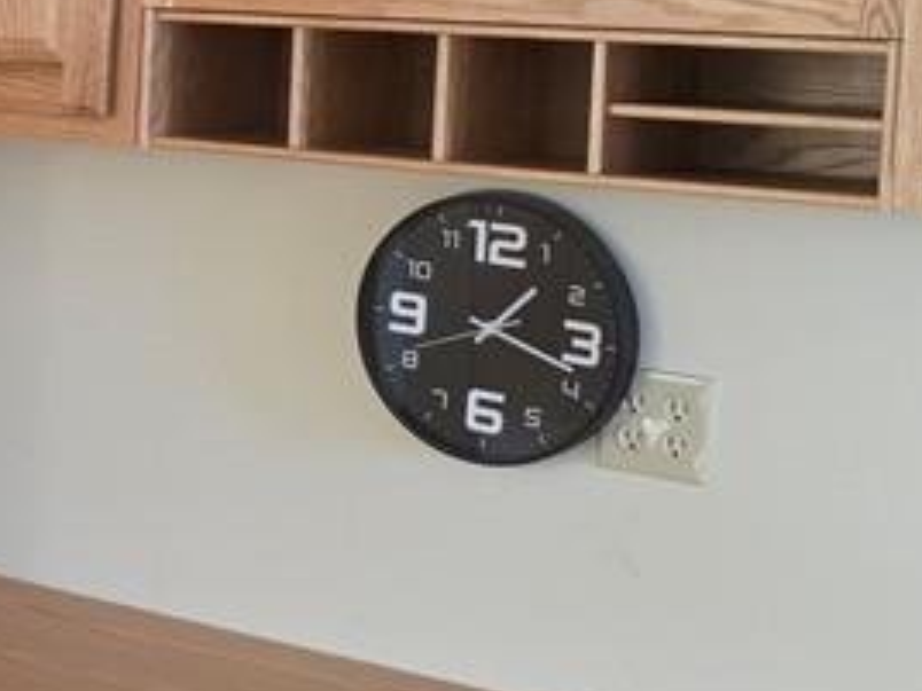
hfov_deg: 20.3
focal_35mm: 88
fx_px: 2344
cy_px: 110
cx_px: -296
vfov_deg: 16.6
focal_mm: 6.3
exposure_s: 1/120
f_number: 1.7
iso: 800
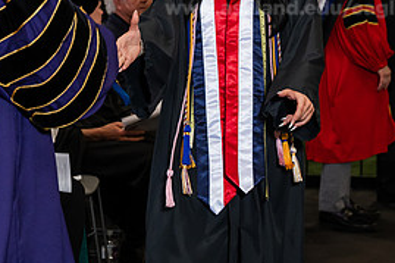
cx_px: 98
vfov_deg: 9.0
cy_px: 39
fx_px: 1656
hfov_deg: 13.6
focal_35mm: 151
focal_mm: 70
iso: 1250
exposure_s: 1/200
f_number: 4.5
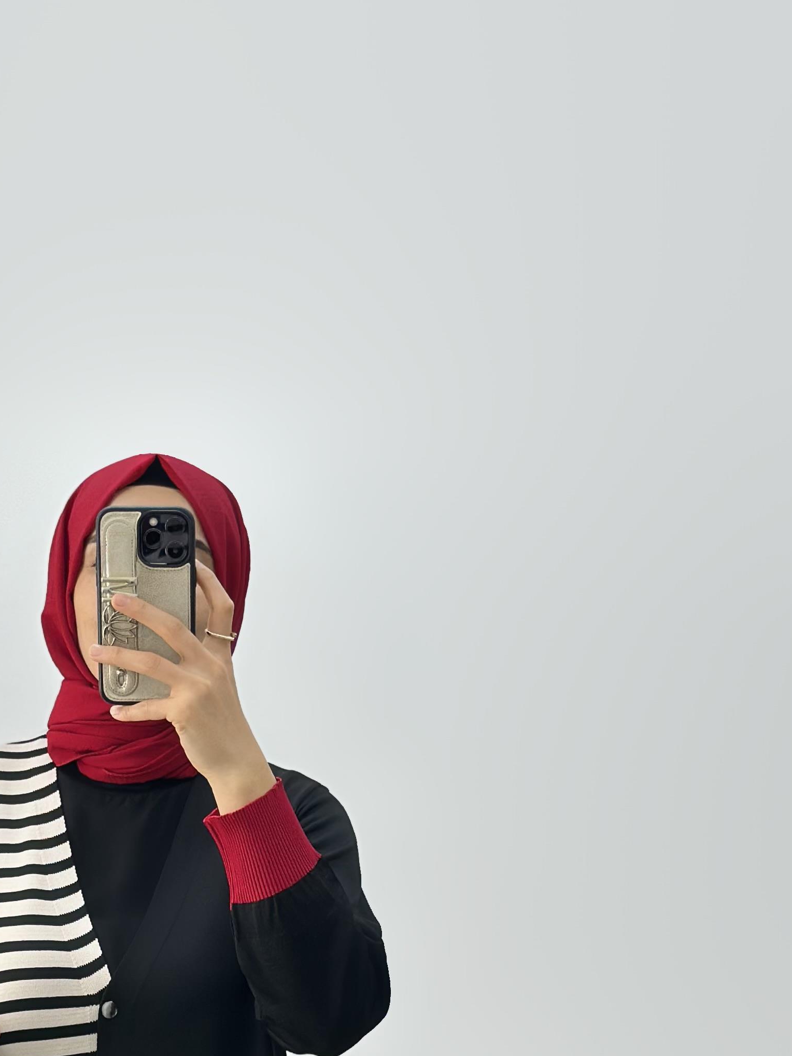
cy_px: 837
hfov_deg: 15.4
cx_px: 81
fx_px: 2898
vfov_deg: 20.4
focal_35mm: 95
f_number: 1.78
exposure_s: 1/187
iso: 80
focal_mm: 6.86
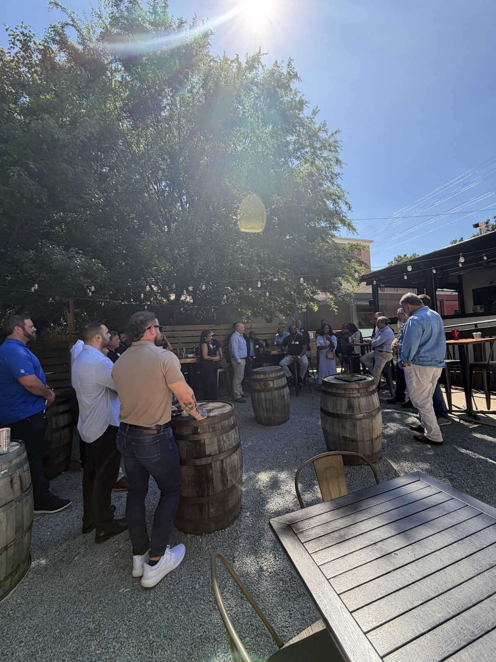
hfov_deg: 85.7
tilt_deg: +3.2
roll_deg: +1.9
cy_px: 331
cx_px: 248
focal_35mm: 14
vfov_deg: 102.1
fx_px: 267
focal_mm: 2.22
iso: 40
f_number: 2.2
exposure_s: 1/549
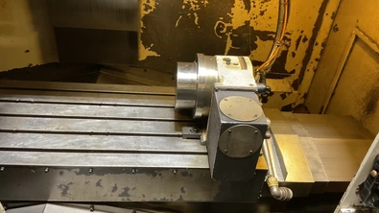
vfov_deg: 36.7
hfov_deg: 61.0
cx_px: 190
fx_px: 322
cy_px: 106
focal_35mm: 32
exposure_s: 1/40
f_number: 1.8
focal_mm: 3
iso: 200
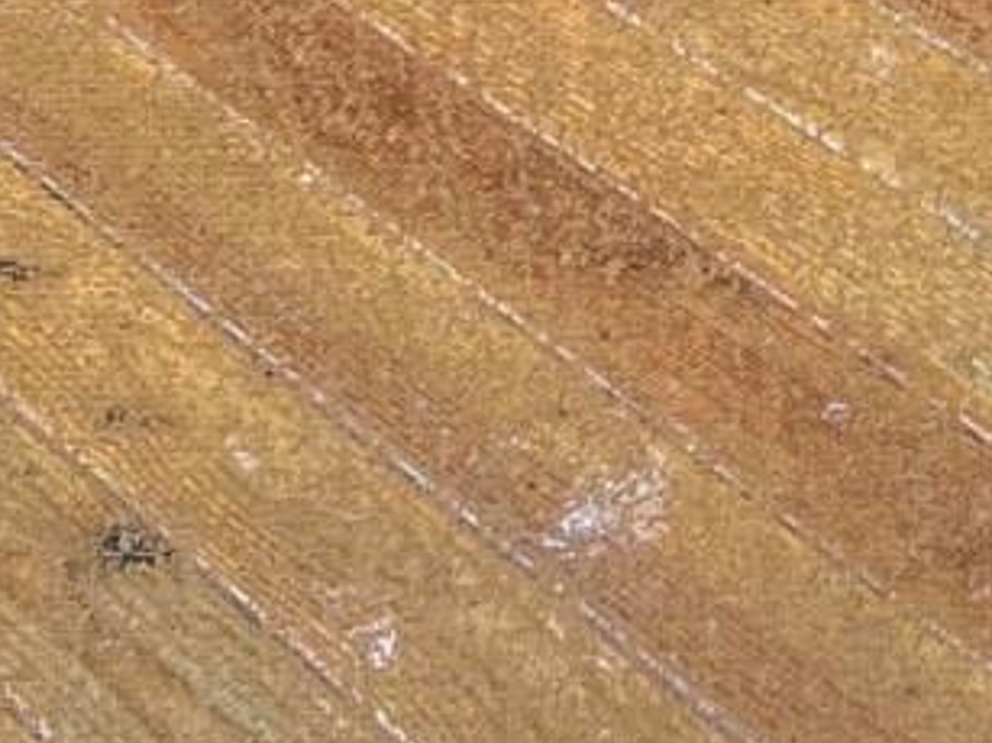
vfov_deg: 8.4
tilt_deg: -19.3
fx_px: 4898
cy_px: -572
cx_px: 1877
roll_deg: +0.0
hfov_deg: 10.7
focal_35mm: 171
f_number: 1.5
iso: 32
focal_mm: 5.7
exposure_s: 1/125
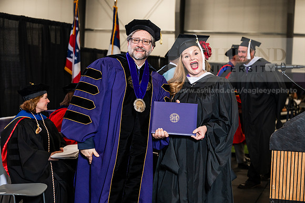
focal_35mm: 70
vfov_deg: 19.5
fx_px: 593
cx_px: 152
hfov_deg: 28.8
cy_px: 102
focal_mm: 70
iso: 1250
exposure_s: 1/200
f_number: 4.5
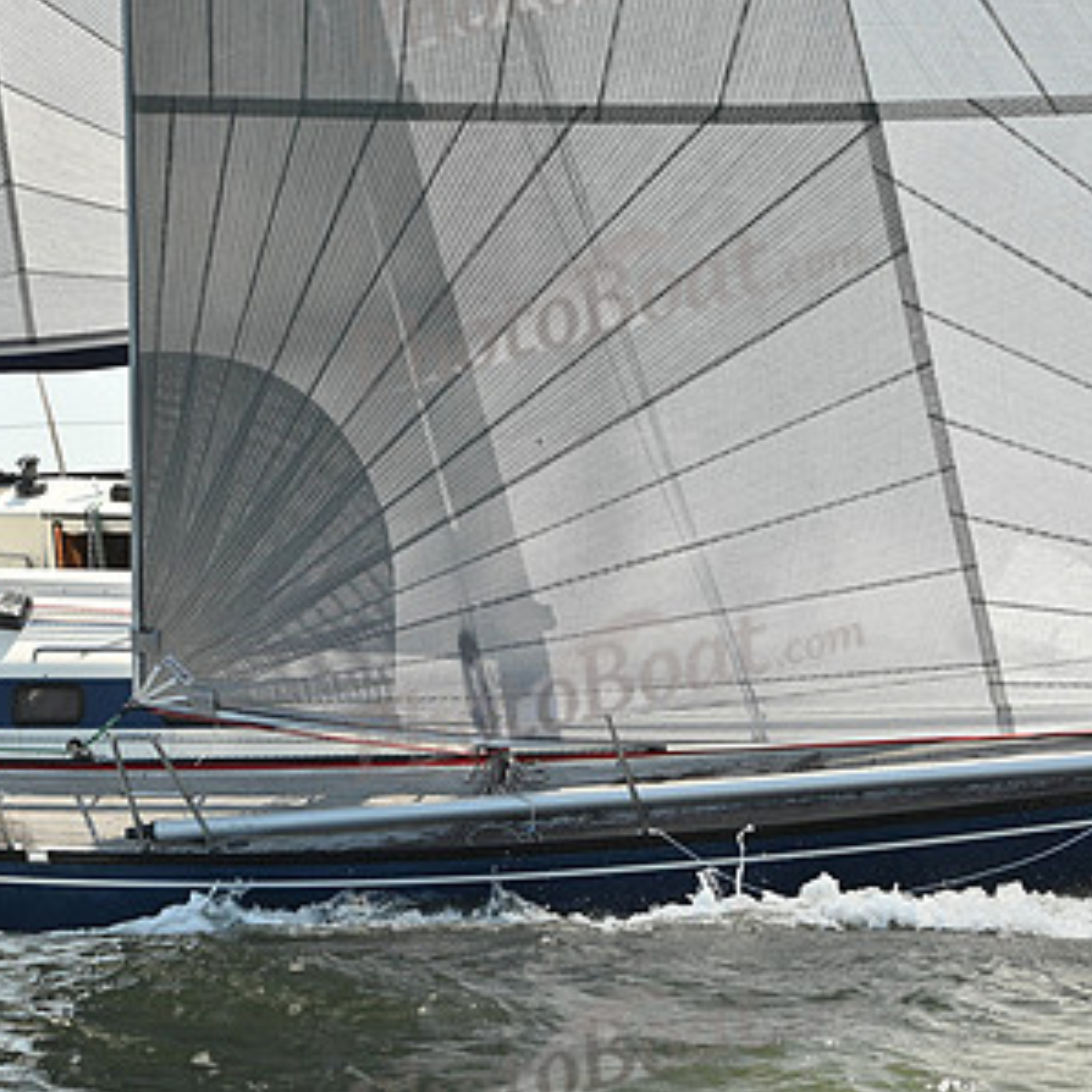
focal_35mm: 116
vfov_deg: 15.0
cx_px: 161
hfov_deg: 14.9
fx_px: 4140
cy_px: 548
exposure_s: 1/1250
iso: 320
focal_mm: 70
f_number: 6.3
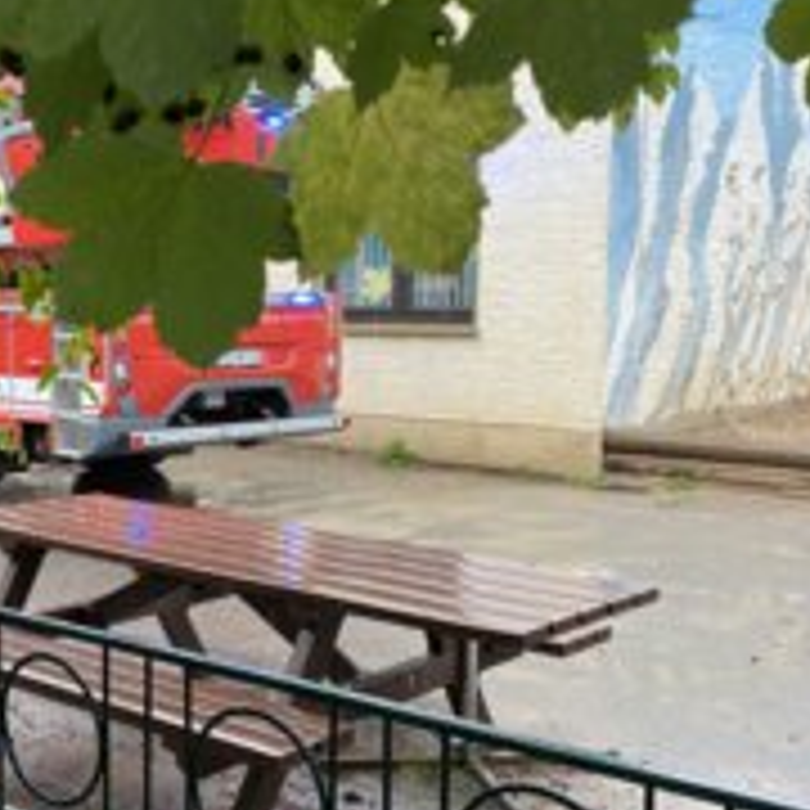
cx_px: 140
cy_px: 477
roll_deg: +0.6
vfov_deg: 33.3
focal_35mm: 51
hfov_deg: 32.3
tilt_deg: -6.9
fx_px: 1350
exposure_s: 1/121
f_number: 1.8
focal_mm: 4.25
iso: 125
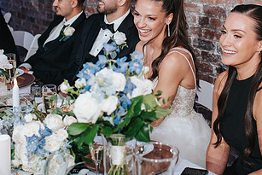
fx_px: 546
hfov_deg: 27.0
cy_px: 0
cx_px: 145
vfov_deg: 17.8
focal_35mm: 75
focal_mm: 35
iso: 1000
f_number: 2.8
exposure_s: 1/200
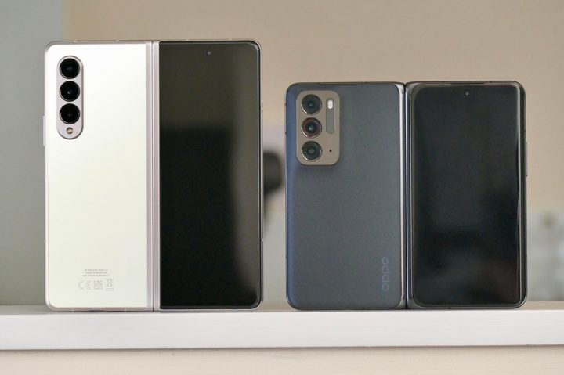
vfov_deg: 5.1
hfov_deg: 7.7
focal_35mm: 269
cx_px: 282
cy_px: 188
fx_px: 4211
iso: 1600
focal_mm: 98.25
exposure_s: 1/25
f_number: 4.5
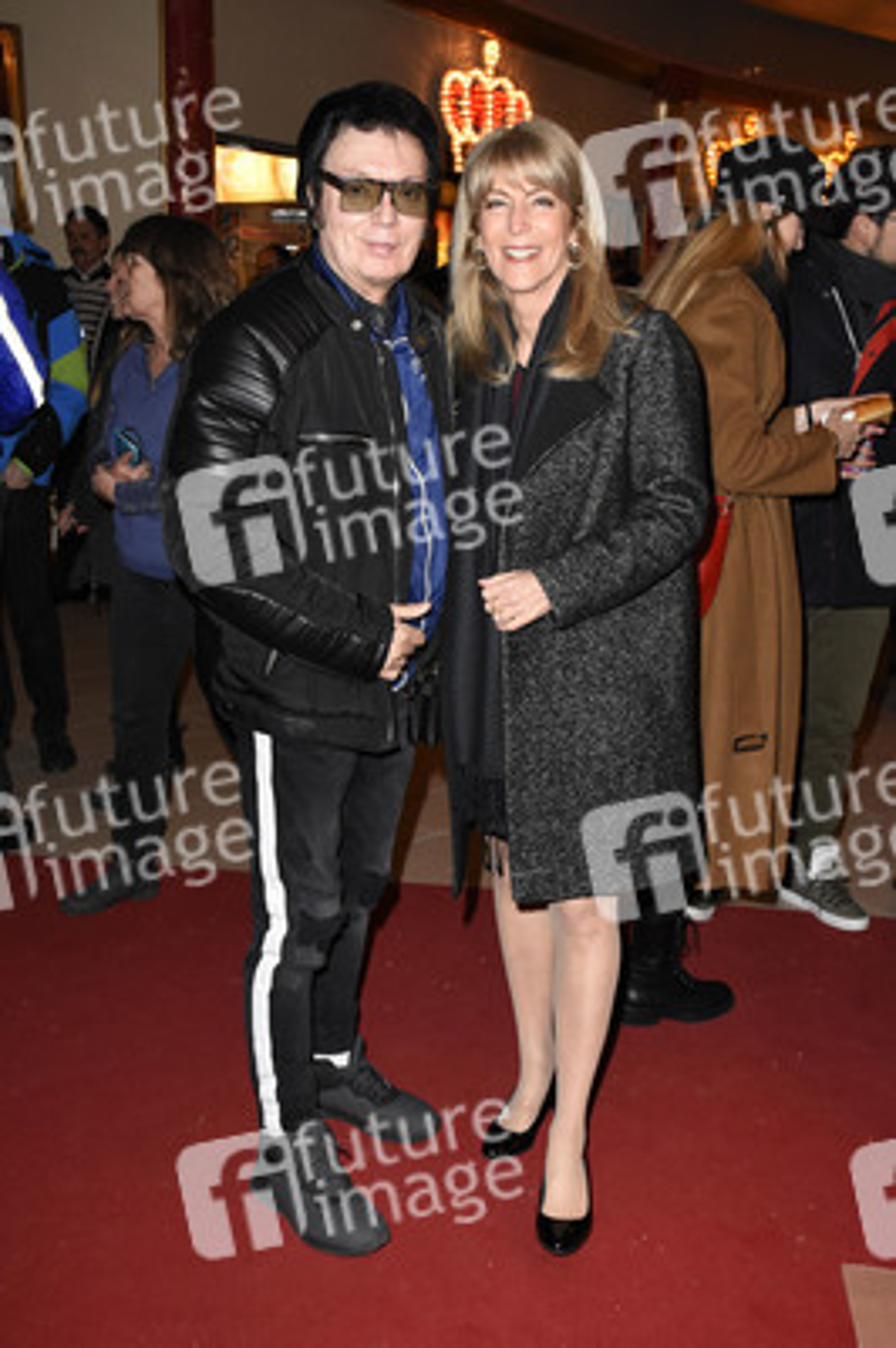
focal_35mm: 39
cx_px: 448
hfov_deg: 34.2
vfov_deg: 49.6
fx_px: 1458
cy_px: 674
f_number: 6.3
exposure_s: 1/125
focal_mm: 26
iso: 2500
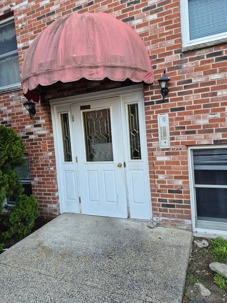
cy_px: 152
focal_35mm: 23
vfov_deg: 73.9
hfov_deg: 58.9
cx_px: 114
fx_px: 201
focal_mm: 5.4
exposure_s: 1/180
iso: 40
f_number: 1.8
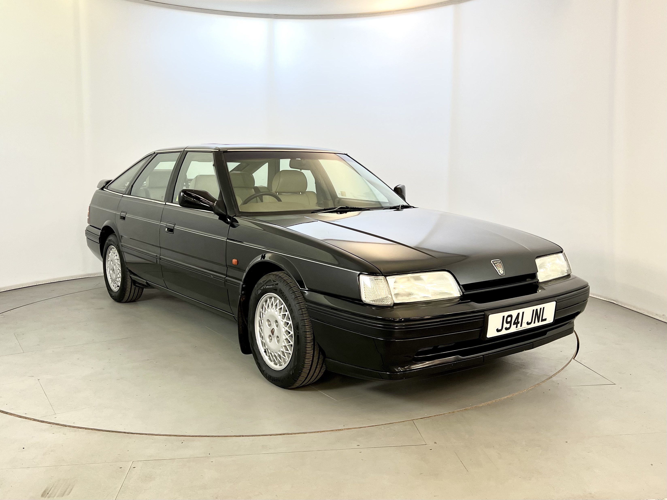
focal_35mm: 26
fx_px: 501
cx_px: 334
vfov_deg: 53.1
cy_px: 250
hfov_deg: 67.3
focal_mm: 5.7
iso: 125
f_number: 1.5
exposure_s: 1/100
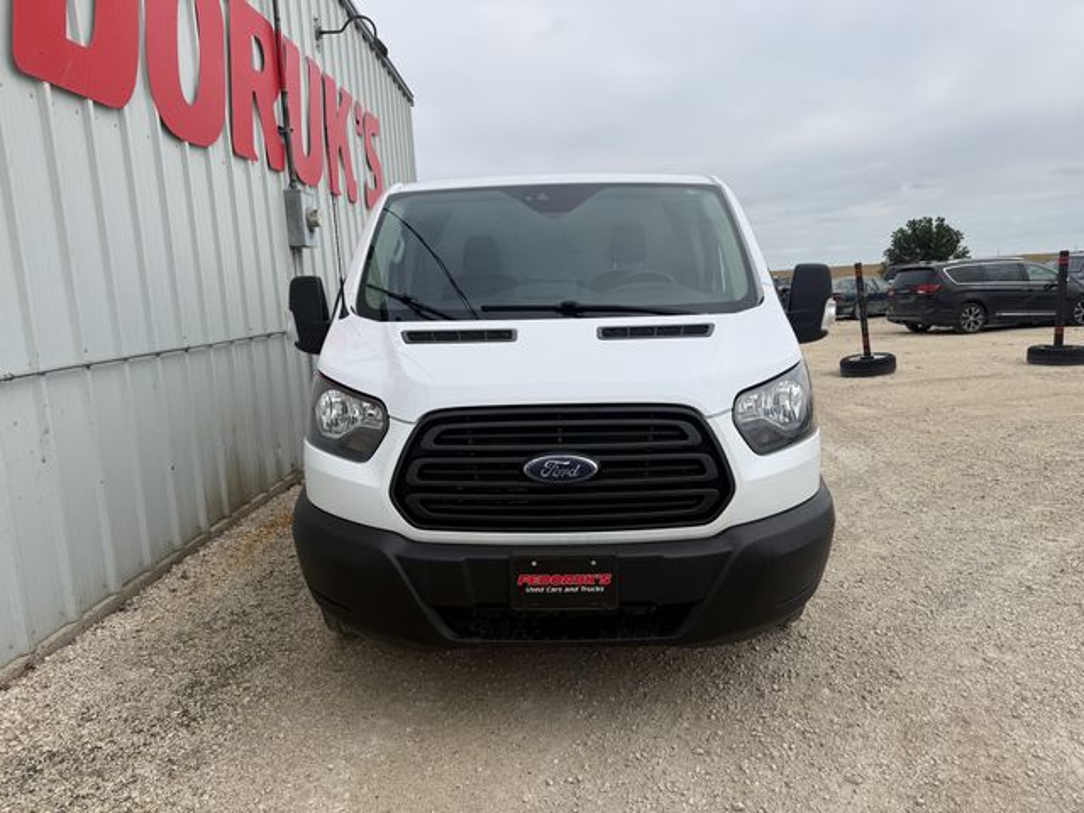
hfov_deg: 71.6
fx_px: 752
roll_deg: +2.9
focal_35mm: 24
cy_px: 406
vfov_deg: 56.8
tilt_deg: -8.6
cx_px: 542
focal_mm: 6.76
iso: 80
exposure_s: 1/3953
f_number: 1.78
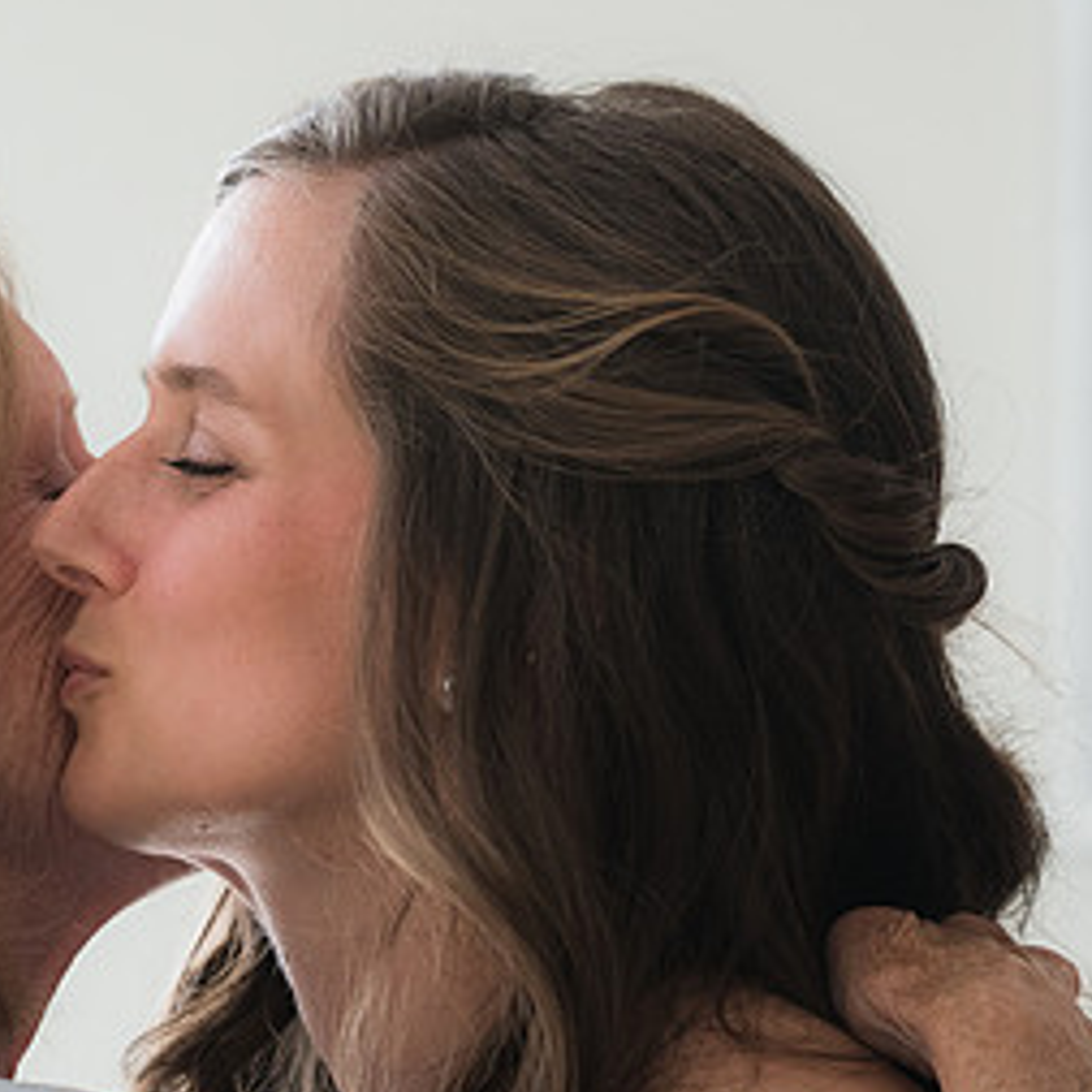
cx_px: 397
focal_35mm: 395
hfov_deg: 4.4
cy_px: 671
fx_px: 14098
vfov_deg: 4.4
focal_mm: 135
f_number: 3.2
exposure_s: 1/800
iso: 640
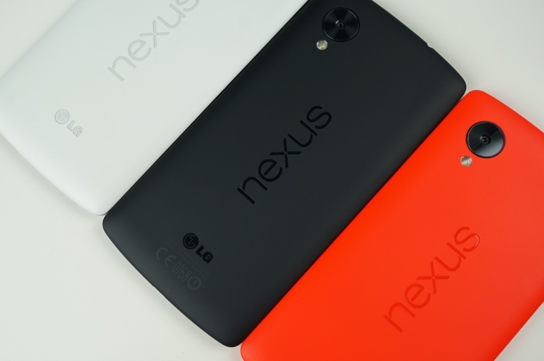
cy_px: 180
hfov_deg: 43.7
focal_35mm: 45
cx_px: 272
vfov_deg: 29.8
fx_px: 679
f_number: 5.6
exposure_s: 1/60
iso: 200
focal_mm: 30
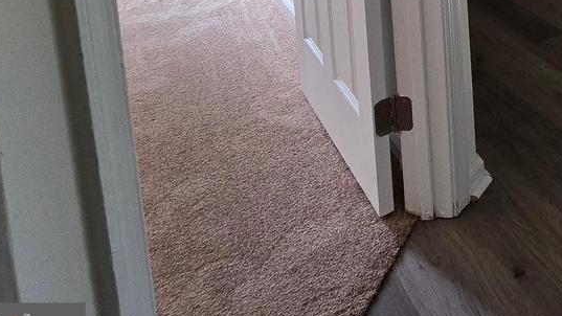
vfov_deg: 22.8
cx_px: 655
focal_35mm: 38
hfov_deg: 39.8
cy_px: -202
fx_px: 566
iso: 100
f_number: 2.2
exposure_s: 1/60
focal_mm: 2.2
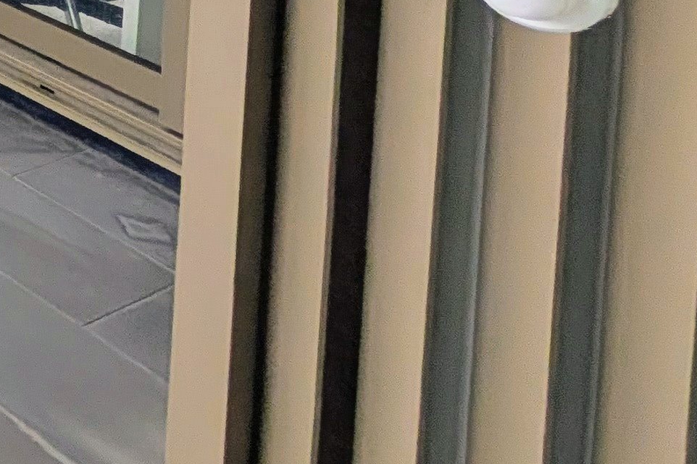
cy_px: -513
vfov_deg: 17.0
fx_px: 1026
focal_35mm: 53
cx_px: -777
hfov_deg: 18.0
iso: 55
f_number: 1.7
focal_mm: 2.02
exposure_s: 1/1541
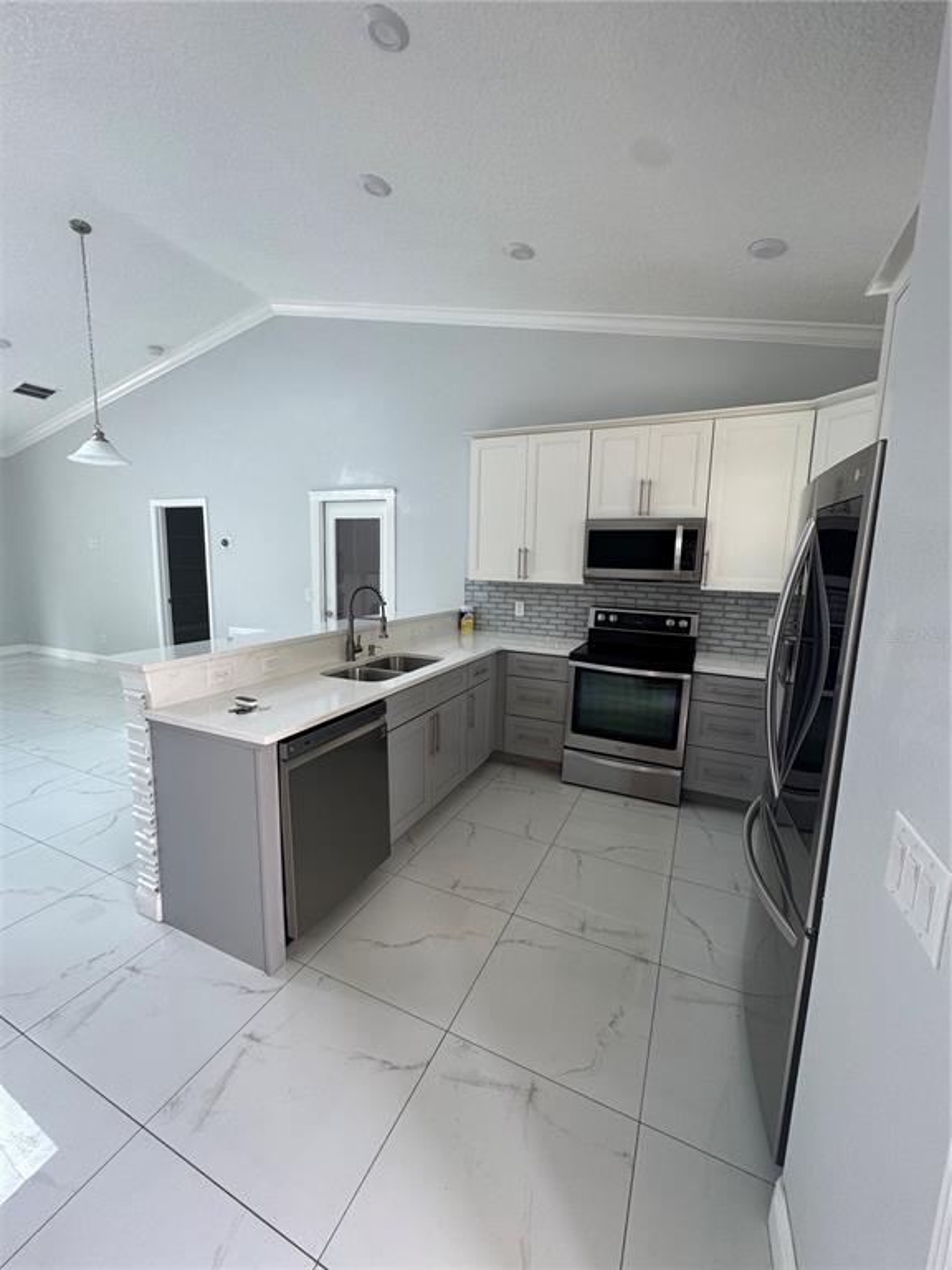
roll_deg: -0.8
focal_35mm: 14
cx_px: 476
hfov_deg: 85.7
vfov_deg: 102.1
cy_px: 635
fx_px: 513
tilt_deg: -9.8
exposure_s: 1/99
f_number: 2.2
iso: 100
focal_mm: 2.22
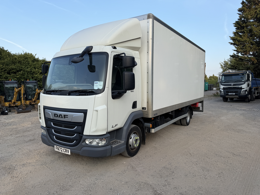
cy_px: 98
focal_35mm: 24
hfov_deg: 71.6
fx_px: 180
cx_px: 130
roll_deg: +1.0
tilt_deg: -4.4
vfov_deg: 56.8
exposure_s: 1/1156
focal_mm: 6.76
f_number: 1.78
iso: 80
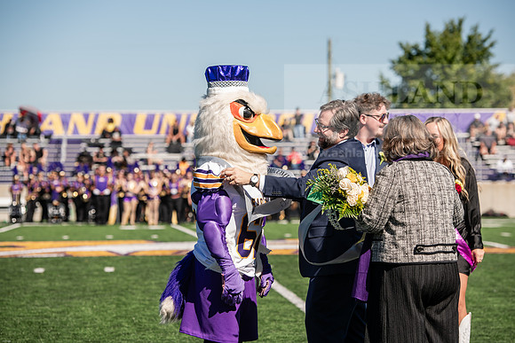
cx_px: 258
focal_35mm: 120
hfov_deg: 17.1
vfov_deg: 11.4
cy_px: 172
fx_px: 1717
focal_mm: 120
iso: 50
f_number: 4.5
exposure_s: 1/400
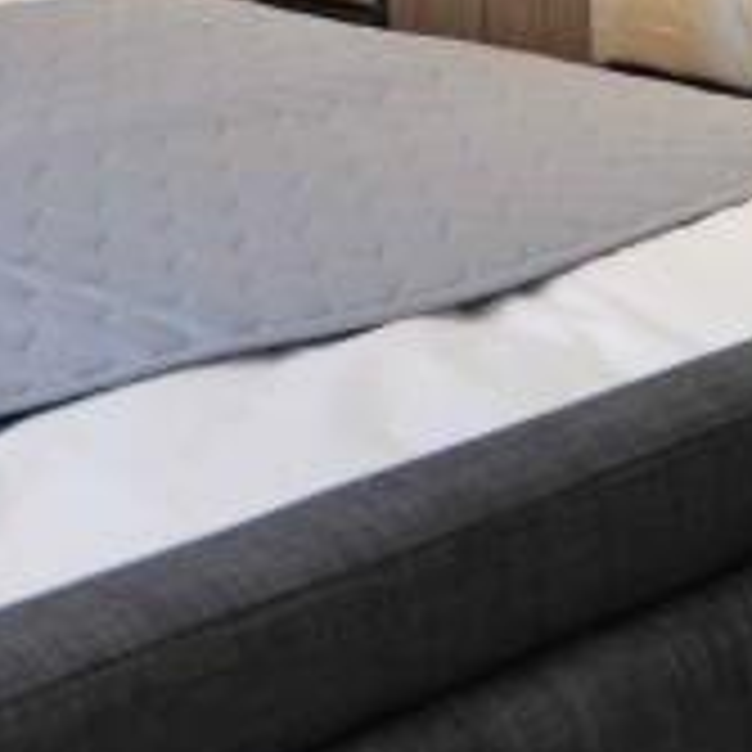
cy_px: -522
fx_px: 2556
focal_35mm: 104
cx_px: -338
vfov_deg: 14.9
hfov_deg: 15.6
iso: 400
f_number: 4.5
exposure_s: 1/80
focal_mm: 20
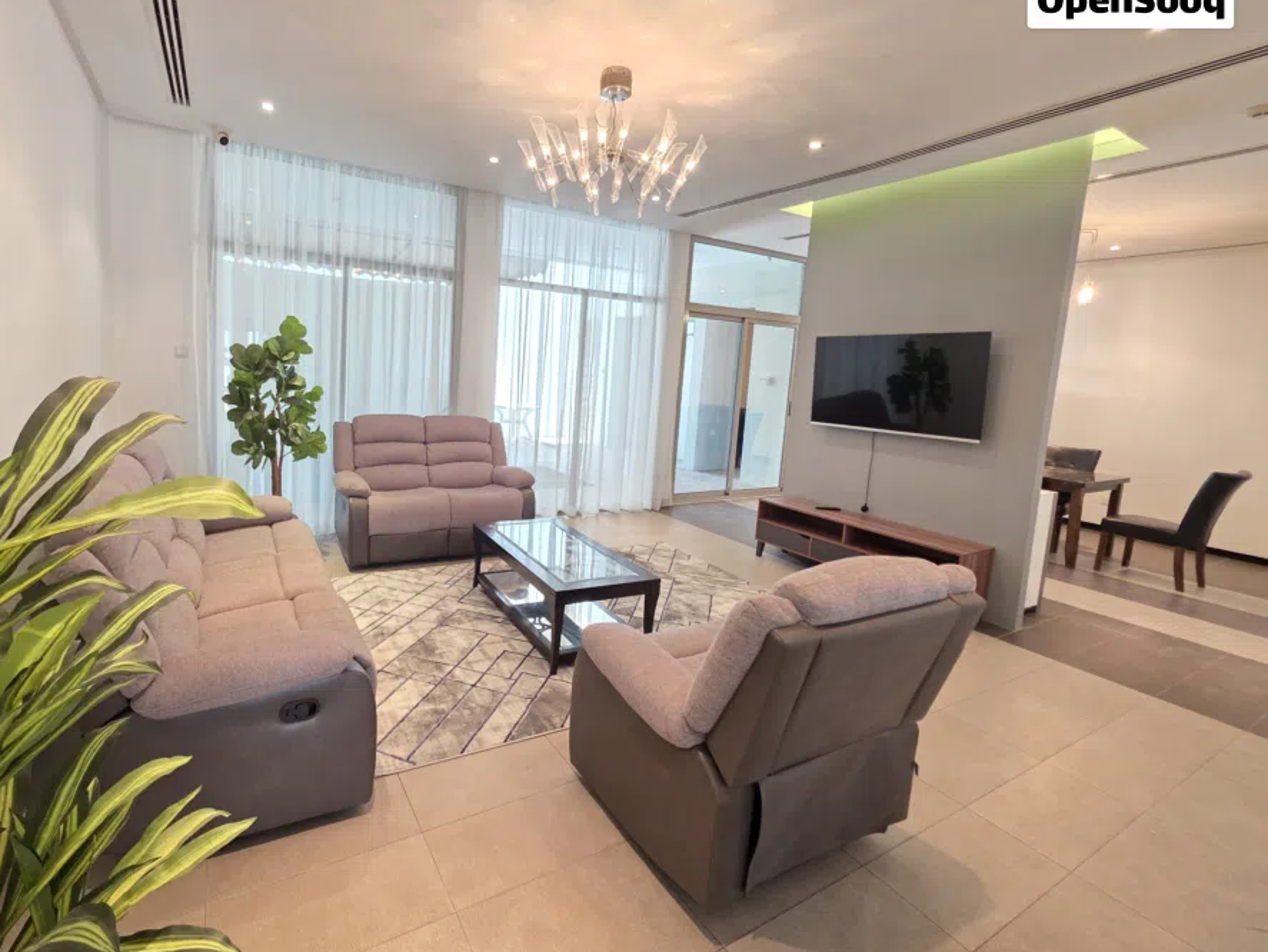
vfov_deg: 81.6
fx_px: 550
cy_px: 440
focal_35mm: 15
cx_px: 538
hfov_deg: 97.4
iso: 320
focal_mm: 2.2
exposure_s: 1/50
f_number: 1.9
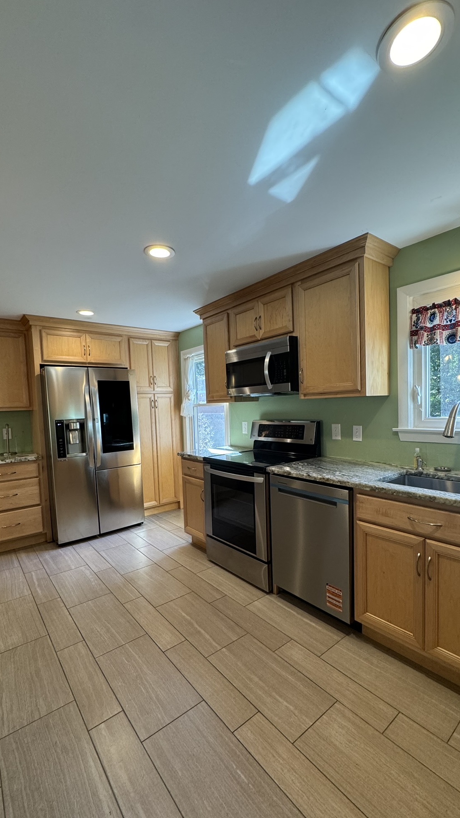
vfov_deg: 99.3
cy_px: 429
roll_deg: +2.0
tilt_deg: -3.9
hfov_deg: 67.1
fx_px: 347
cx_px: 233
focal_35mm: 16
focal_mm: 2.22
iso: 160
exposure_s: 1/120
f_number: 2.2
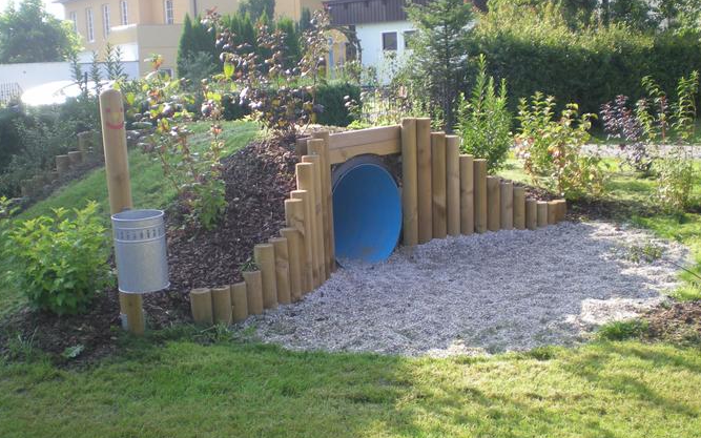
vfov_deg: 31.3
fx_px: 783
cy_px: 228
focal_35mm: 41
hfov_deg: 48.2
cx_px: 349
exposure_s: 1/139
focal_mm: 6.3
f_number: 3.1
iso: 50
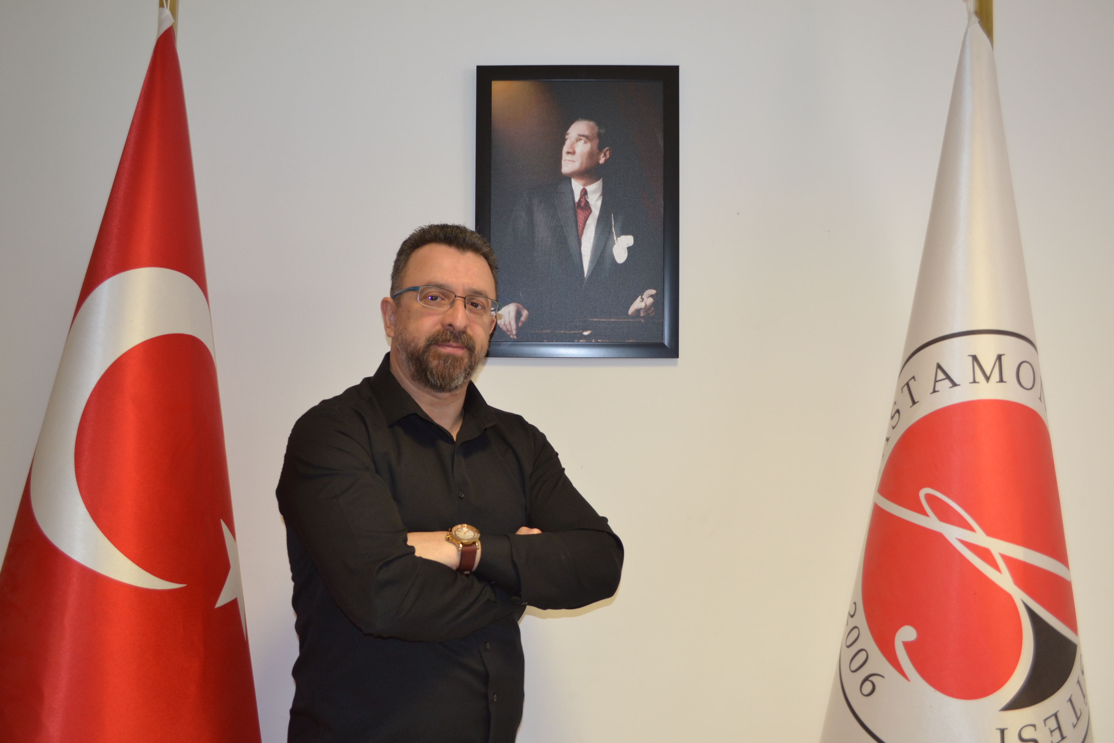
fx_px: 1021
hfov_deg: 57.2
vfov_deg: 40.0
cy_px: 372
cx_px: 557
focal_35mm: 33
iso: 400
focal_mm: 22
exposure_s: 1/30
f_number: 4
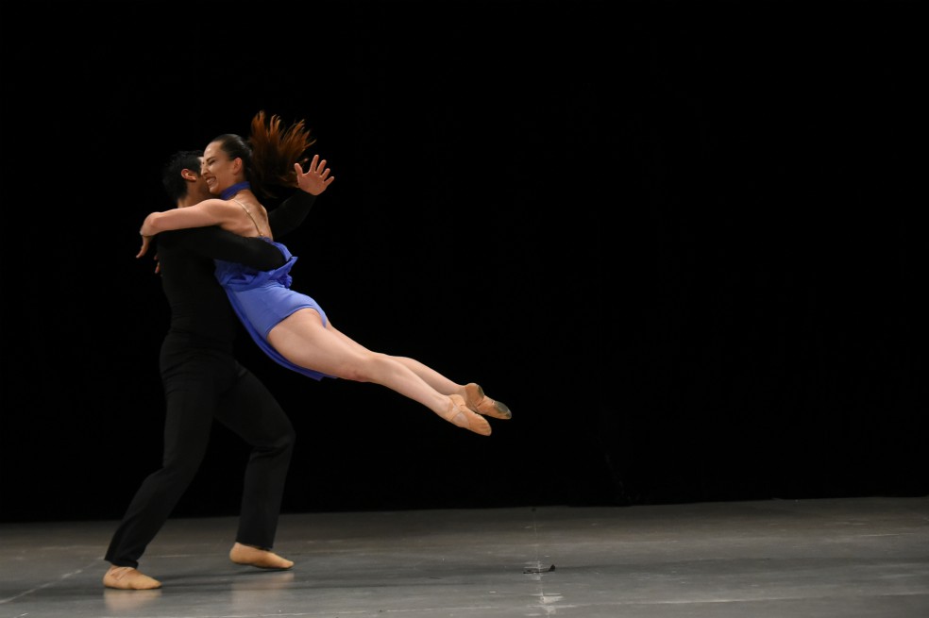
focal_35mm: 70
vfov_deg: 19.4
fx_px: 1805
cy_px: 309
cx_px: 464
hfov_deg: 28.9
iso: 4000
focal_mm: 70
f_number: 3.2
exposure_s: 1/1000
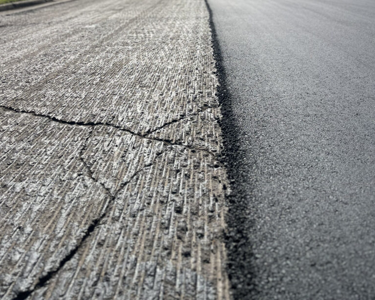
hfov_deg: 52.9
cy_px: 51
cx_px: 188
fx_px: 377
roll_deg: +2.7
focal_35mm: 34
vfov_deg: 41.1
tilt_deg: -12.7
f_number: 1.6
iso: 50
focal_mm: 5.1
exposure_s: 1/5076
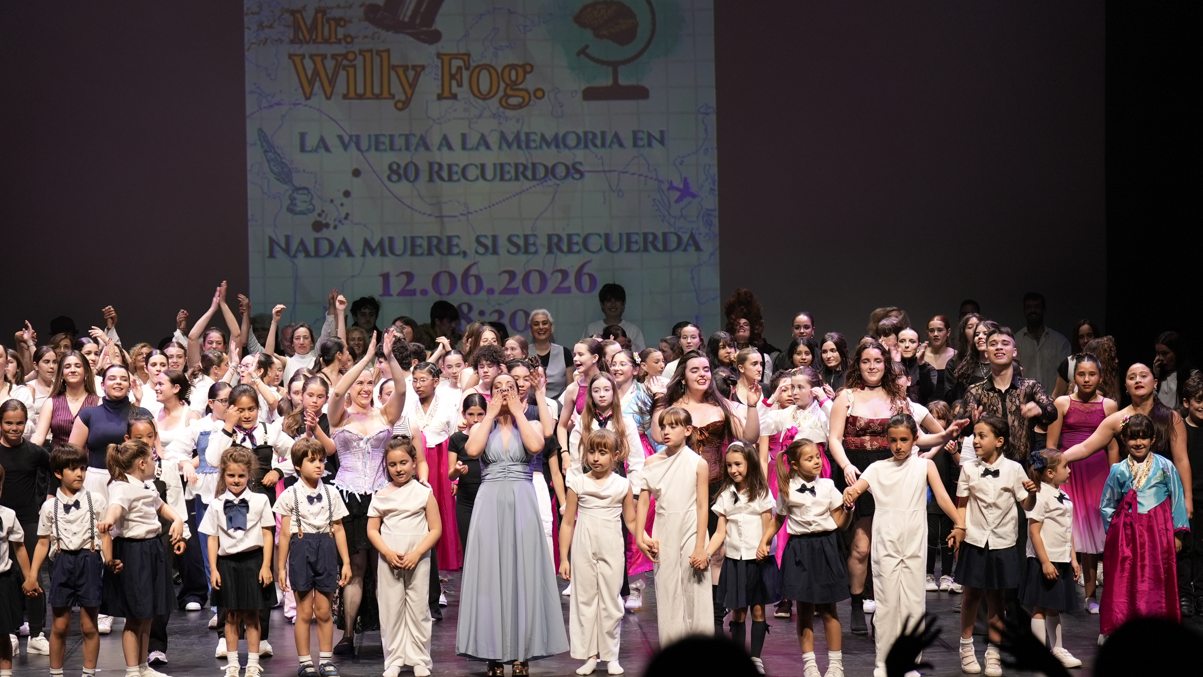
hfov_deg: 24.7
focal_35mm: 86
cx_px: 528
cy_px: 354
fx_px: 2743
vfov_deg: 14.1
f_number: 2.8
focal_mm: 70
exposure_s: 1/200
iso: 1000
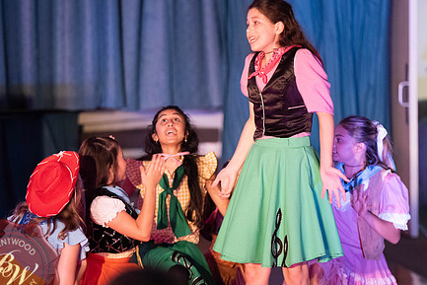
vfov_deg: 5.3
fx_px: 3097
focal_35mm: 261
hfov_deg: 7.9
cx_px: 242
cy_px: 146
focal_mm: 195
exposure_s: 1/200
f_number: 2.8
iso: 3600
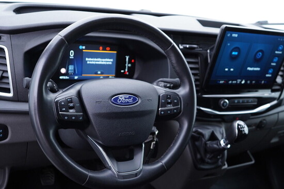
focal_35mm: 36
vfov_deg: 36.9
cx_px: 142
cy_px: 94
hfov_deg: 53.1
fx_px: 284
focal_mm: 24
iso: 320
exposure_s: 1/40
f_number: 2.8
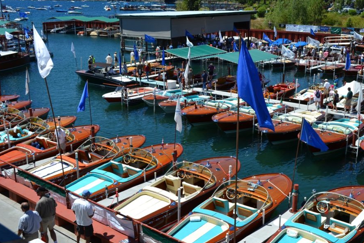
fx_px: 455
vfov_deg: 29.9
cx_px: 200
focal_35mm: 45
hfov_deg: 43.5
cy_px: 135
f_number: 8
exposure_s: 1/250
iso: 100
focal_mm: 26
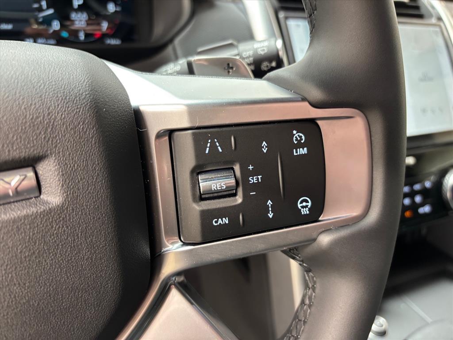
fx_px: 340
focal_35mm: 26
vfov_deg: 53.1
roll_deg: -8.2
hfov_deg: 67.3
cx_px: 226
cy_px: 170
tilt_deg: -30.7
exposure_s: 1/49
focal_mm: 5.96
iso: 200
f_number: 1.6
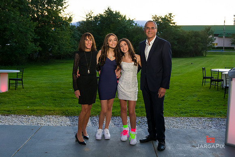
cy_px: 77
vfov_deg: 35.3
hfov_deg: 51.0
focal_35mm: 38
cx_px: 117
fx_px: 246
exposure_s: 1/125
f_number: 5.6
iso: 1000
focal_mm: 35
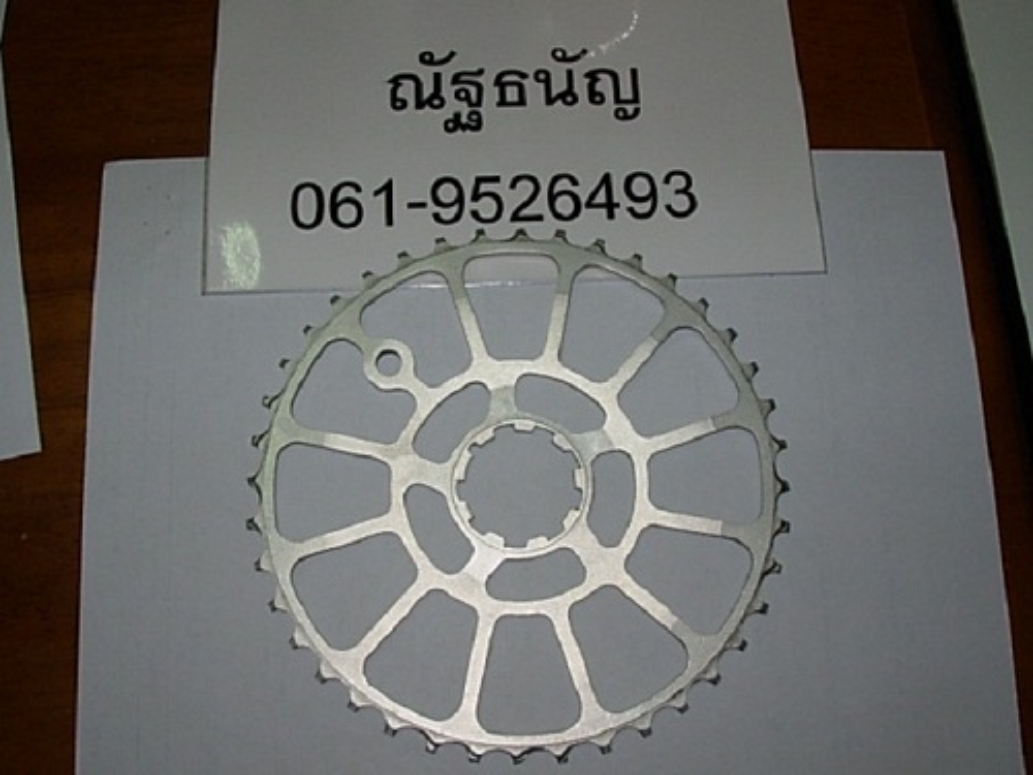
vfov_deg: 37.7
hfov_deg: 49.0
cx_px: 516
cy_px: 388
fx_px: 1134
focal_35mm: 38
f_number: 4.9
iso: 50
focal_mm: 6.3
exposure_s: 1/32
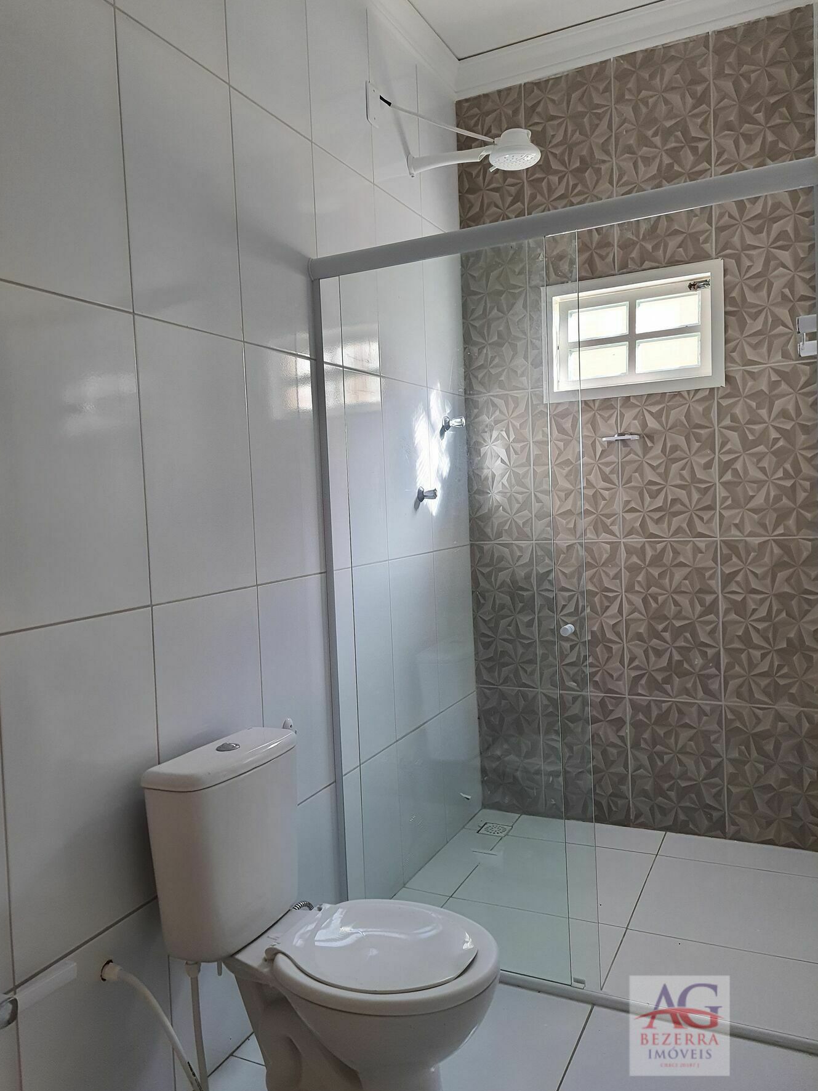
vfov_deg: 67.3
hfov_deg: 53.0
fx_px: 819
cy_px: 537
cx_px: 379
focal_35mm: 26
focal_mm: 5.23
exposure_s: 1/120
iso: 200
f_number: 1.8
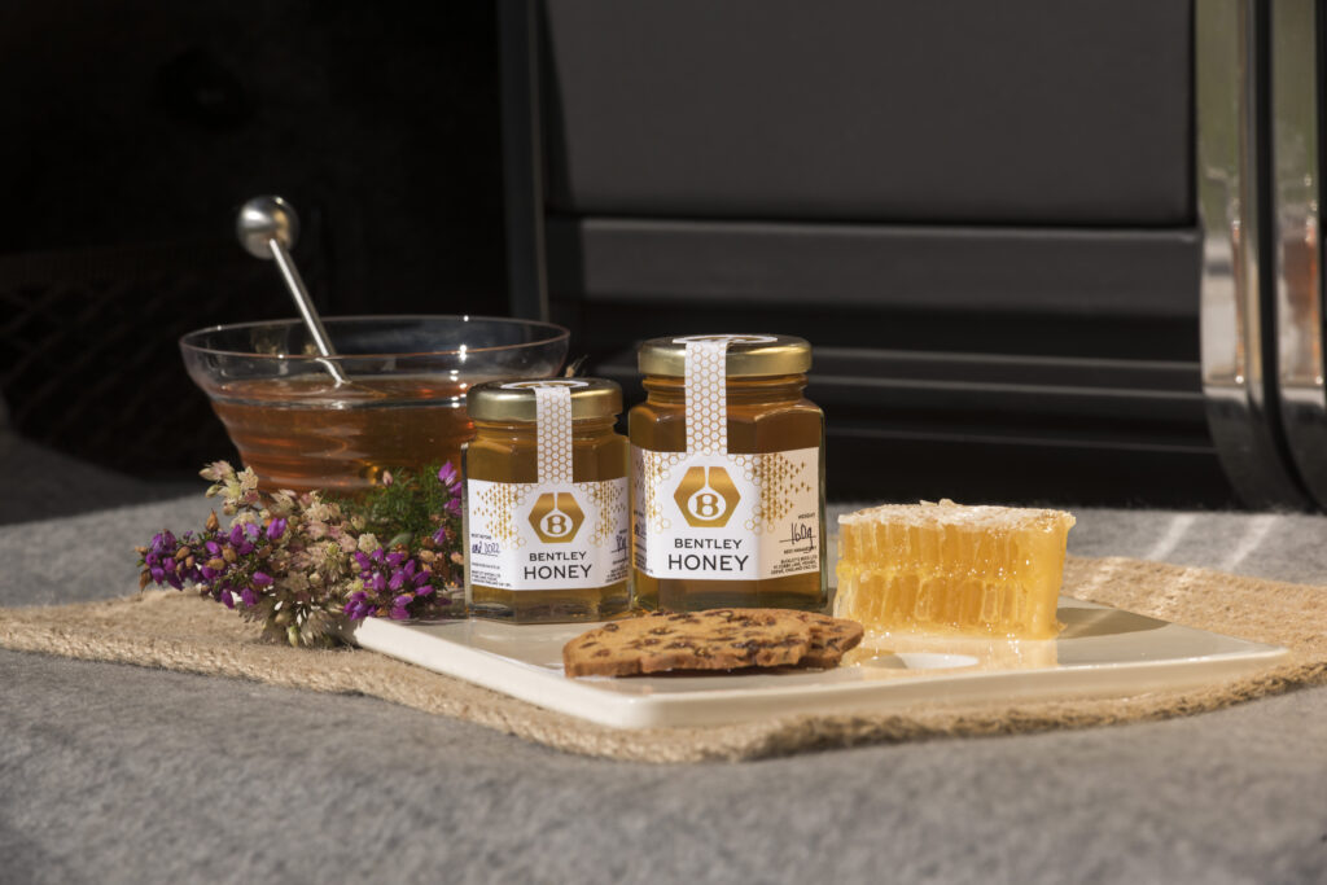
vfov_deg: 7.6
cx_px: 664
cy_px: 442
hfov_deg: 11.4
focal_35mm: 180
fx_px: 6635
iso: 31
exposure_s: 1/30
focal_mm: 180
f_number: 13
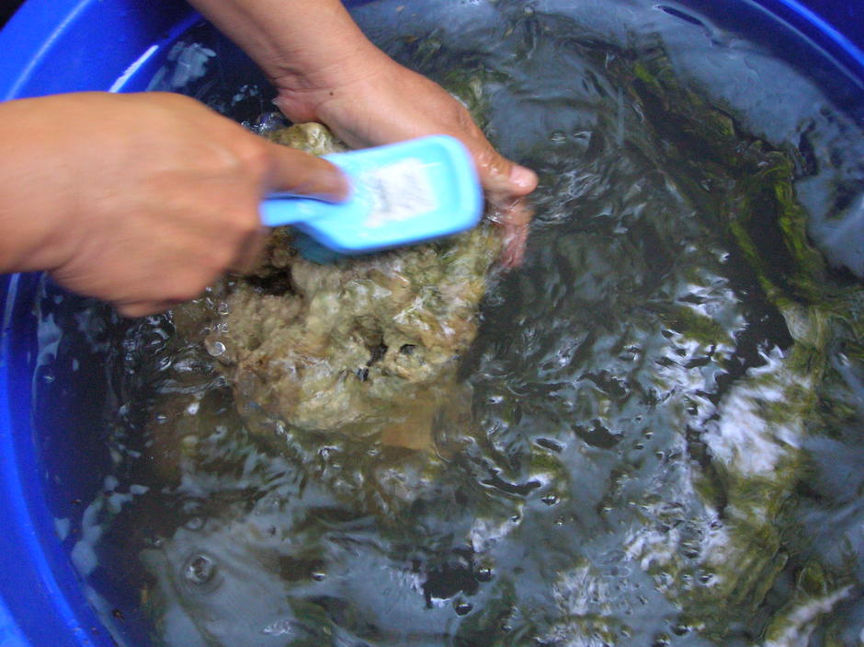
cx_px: 432
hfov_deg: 41.3
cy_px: 324
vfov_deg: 31.5
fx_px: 1147
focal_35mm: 46
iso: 200
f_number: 3.2
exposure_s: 1/71
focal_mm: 7.7
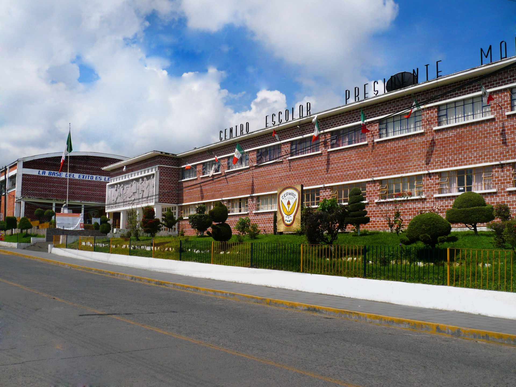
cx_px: 258
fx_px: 522
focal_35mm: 35
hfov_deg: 52.6
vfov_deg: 40.7
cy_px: 194
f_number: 8
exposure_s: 1/400
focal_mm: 5.8
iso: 100
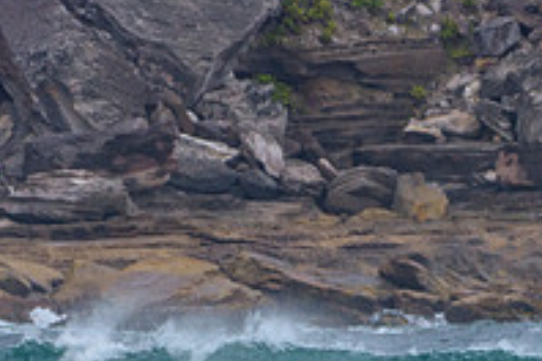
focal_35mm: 1798
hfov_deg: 1.1
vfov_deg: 0.8
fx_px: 27068
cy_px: 455
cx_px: 261
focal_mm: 500
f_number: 5.6
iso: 360
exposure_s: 1/2000
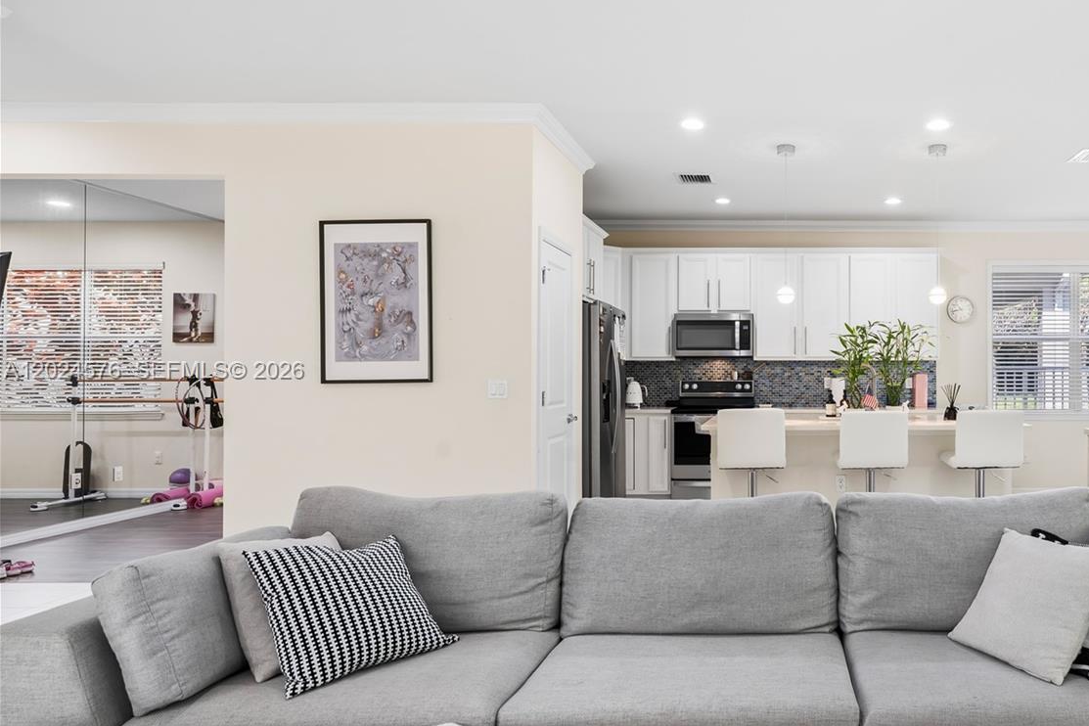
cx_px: 782
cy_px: 372
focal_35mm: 23
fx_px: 696
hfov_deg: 72.2
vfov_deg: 55.1
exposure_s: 1/1.25
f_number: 8
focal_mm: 16
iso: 100
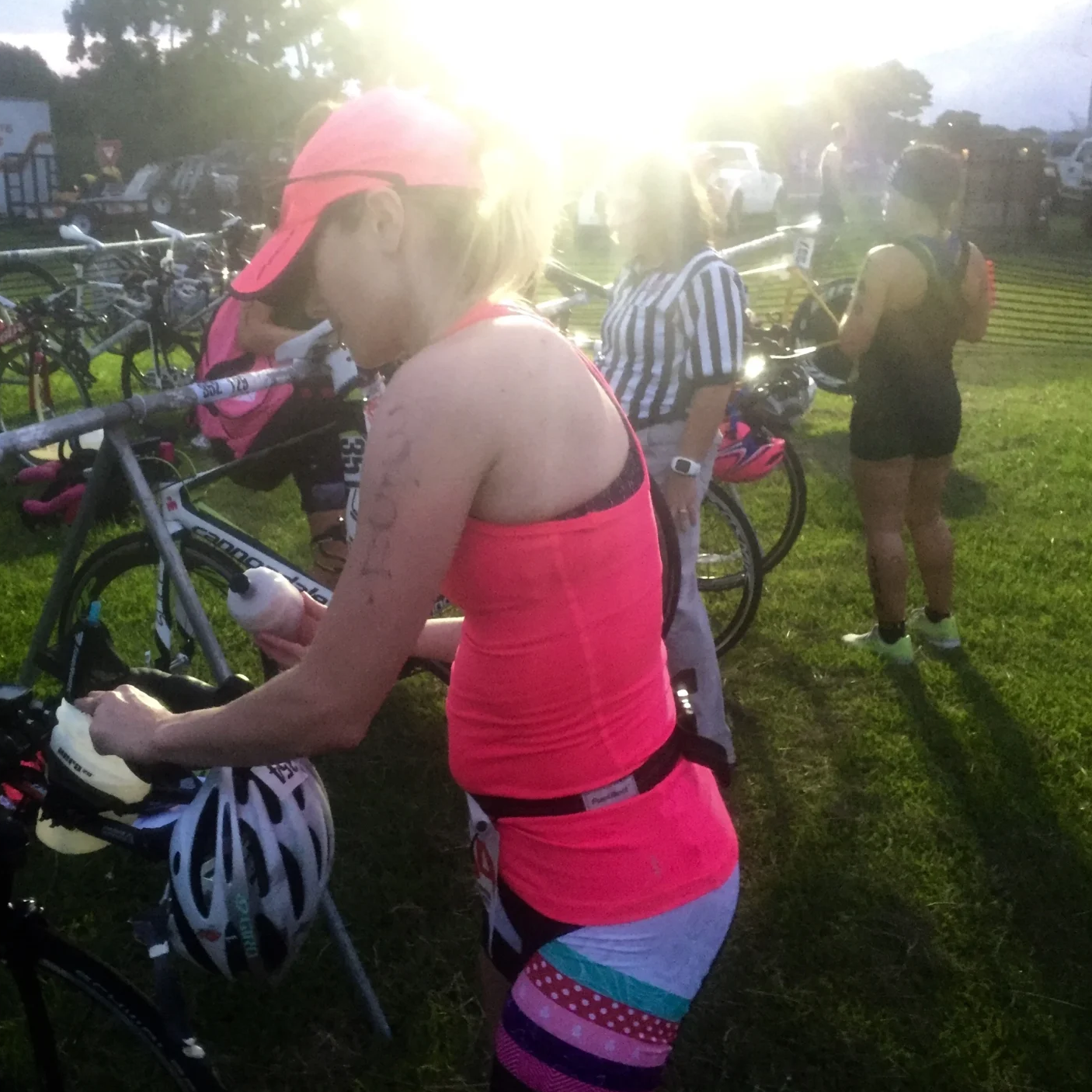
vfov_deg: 47.2
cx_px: 423
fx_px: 1249
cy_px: 544
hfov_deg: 46.9
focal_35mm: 35
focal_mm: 4.15
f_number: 2.2
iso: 200
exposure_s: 1/30
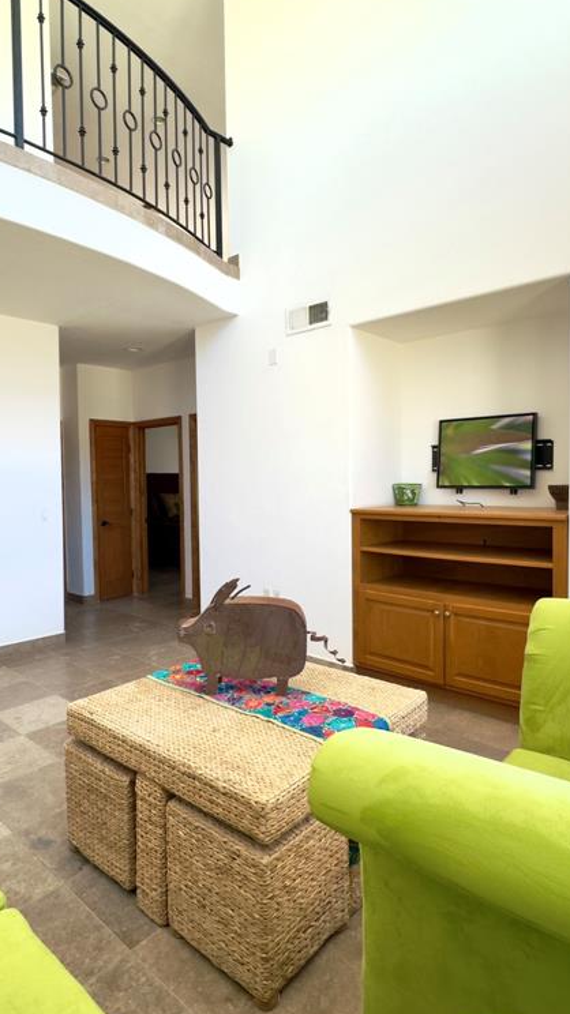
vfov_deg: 83.9
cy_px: 504
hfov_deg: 53.3
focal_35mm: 21
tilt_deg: -3.0
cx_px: 240
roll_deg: +0.7
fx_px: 565
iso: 64
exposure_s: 1/99
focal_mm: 2.22
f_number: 2.2
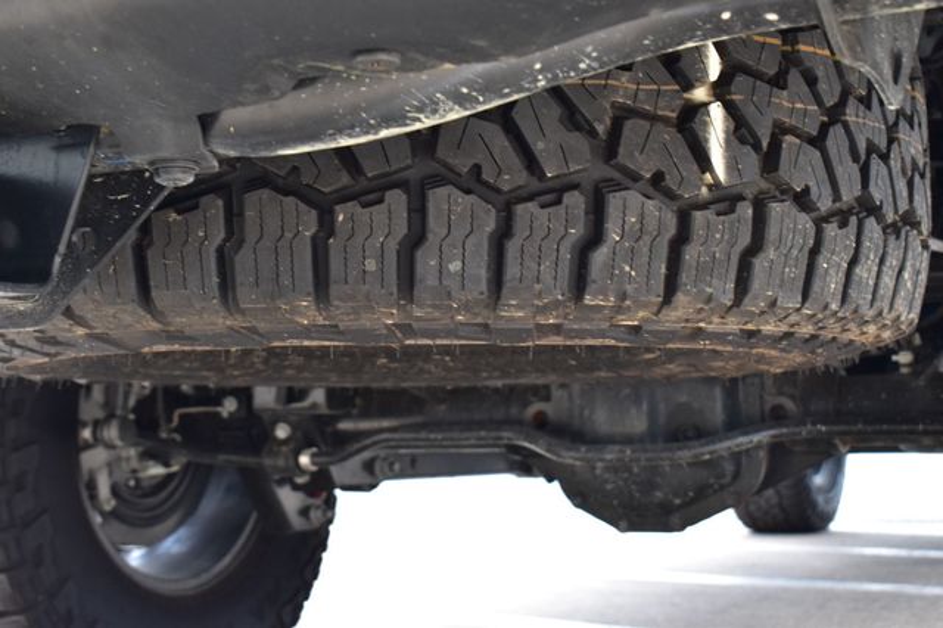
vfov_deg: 23.8
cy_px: 314
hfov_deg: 35.1
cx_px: 472
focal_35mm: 57
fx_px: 1492
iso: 400
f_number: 8
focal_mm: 38
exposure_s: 1/60
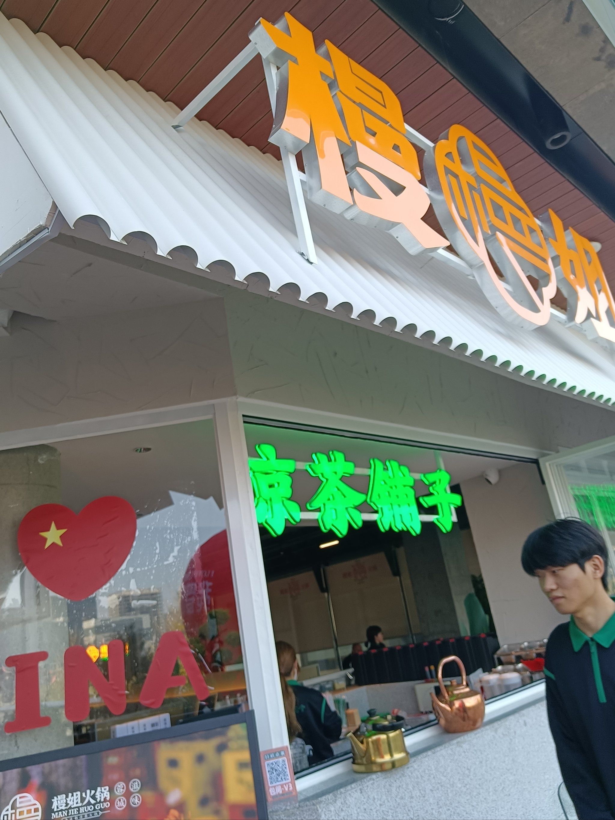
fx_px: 640
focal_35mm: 27
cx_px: 308
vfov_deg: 65.3
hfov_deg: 51.4
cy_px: 410
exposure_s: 1/149
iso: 100
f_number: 1.9
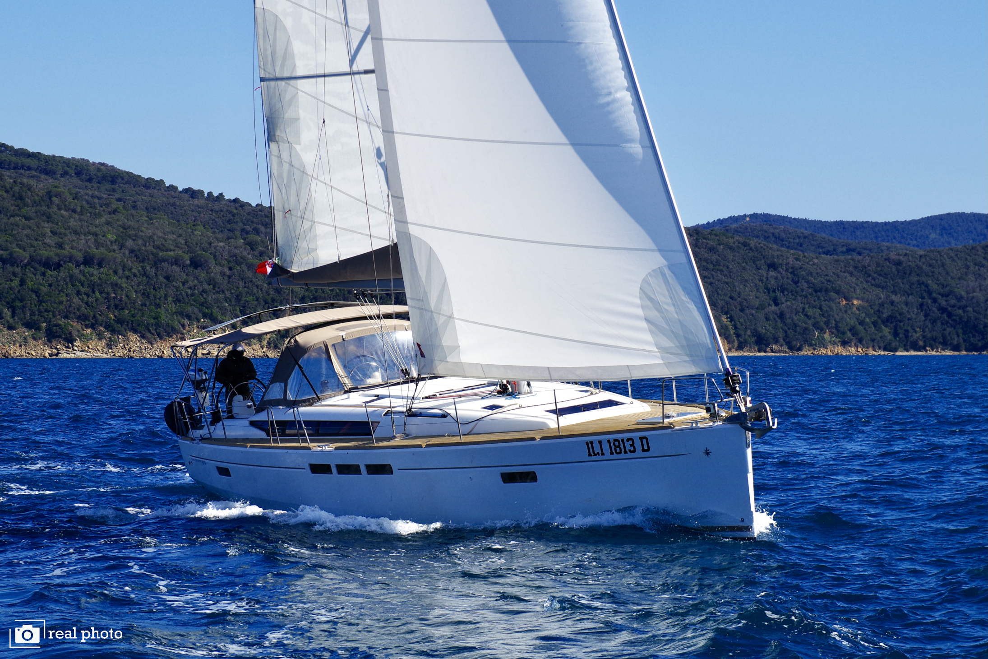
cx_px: 494
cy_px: 330
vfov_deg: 13.0
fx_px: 2881
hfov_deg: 19.5
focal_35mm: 105
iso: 200
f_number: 11
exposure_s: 1/500
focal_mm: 70
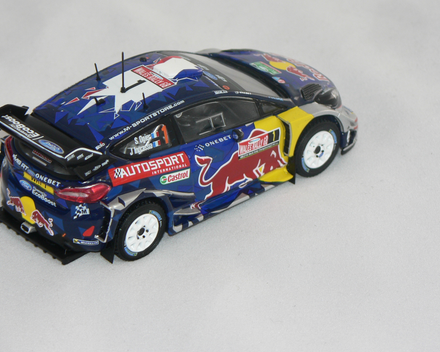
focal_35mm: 198
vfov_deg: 7.8
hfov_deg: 9.7
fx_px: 2579
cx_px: 154
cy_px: 152
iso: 80
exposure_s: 1/60
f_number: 3.3
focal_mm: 24.1
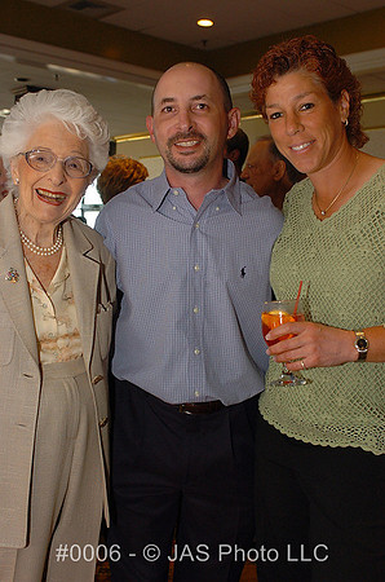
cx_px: 192
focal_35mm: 42
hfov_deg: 31.8
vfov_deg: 46.5
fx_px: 677
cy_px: 291
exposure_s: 1/50
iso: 320
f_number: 5
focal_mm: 28
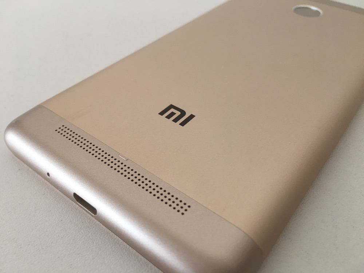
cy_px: 136
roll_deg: -0.9
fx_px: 305
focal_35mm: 29
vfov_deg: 48.2
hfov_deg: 61.7
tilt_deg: -41.5
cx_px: 182
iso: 50
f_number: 2.2
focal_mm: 4.15
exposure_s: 1/33
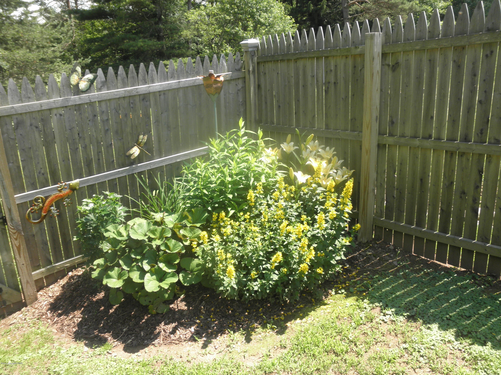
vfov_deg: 49.7
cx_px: 250
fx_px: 405
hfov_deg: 63.4
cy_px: 188
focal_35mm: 28
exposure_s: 1/250
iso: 64
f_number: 3
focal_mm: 5
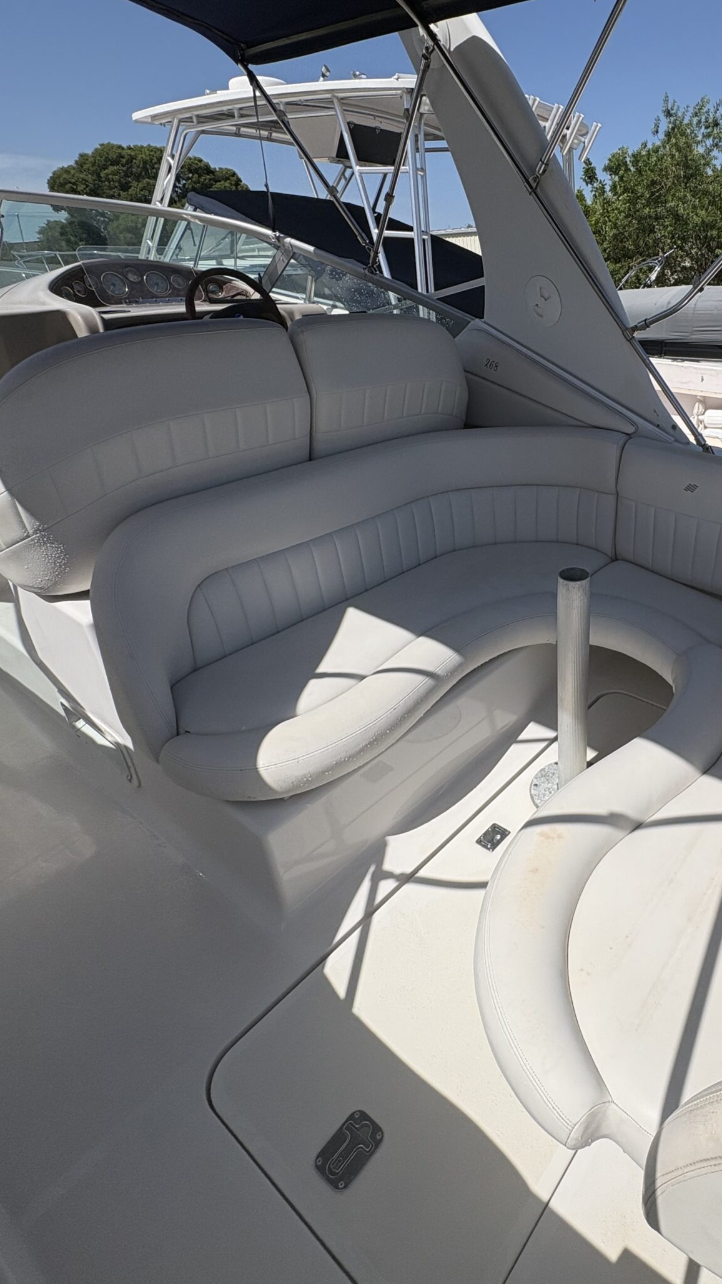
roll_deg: +2.4
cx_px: 571
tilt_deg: -27.4
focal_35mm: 19
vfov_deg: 89.4
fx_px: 647
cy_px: 597
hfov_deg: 54.6
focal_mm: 2.22
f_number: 2.2
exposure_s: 1/3546
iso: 50
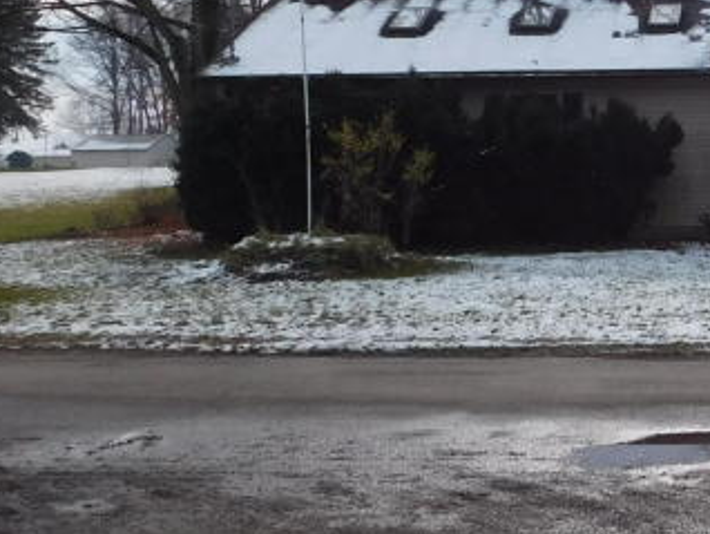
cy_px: 98
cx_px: 806
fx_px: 1519
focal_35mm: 74
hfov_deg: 24.3
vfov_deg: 19.7
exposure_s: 1/500
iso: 125
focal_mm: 4
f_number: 6
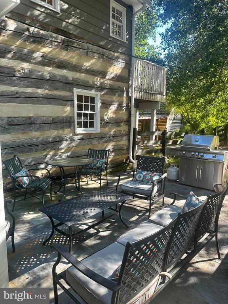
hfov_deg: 56.8
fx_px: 211
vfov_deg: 71.6
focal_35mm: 24
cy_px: 152
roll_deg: -0.9
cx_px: 114
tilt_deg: -7.5
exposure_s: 1/192
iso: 64
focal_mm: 6.86
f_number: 1.78
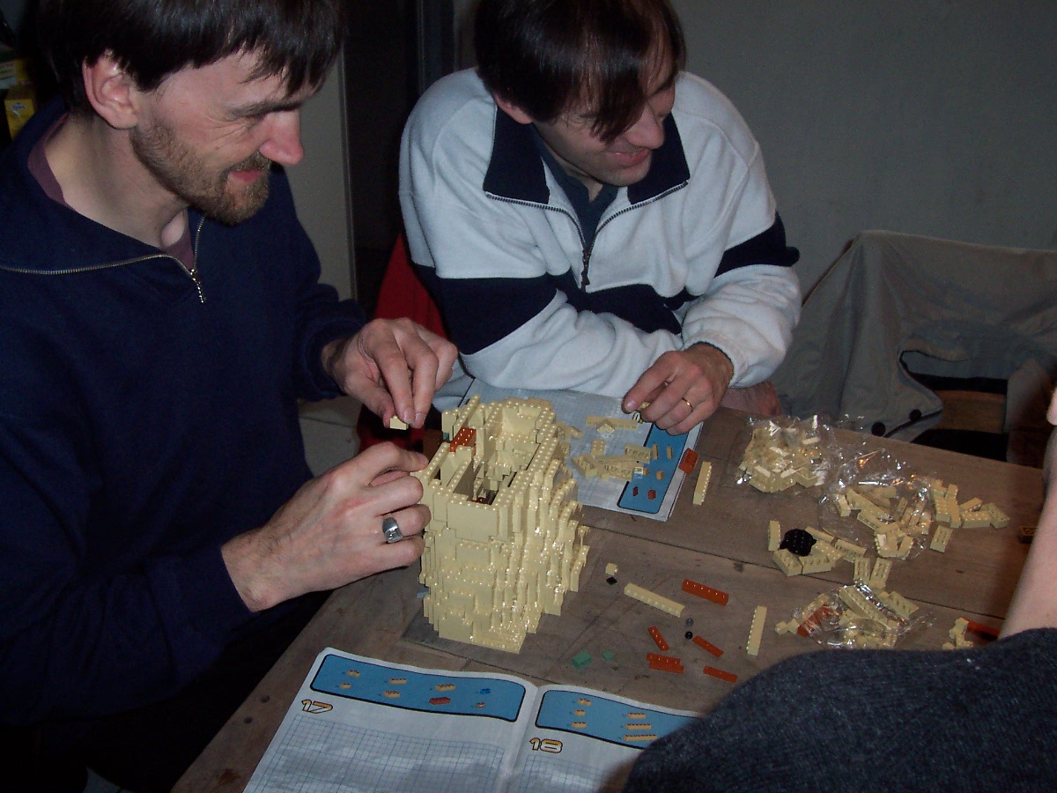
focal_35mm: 37
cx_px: 528
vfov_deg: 38.7
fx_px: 1130
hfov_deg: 50.1
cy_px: 396
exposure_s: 1/60
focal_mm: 5.6
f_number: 2.8
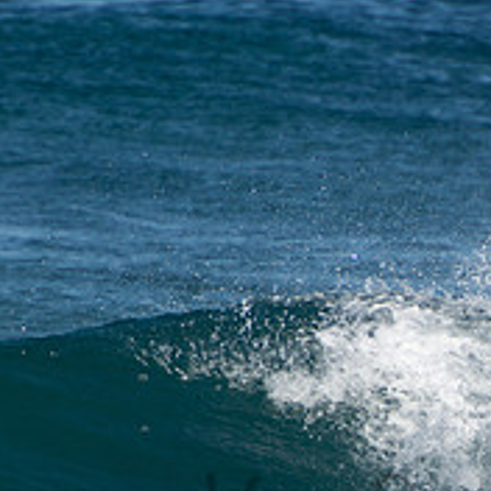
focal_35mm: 1677
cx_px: 494
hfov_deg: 1.0
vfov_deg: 1.0
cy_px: 492
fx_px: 26912
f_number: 5.6
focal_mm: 400
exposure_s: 1/1250
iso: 220
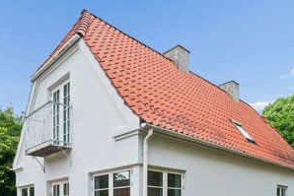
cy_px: 134
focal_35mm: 29
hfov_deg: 62.6
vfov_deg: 44.2
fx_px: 237
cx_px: 107
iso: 200
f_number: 10
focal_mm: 12
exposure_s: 1/160
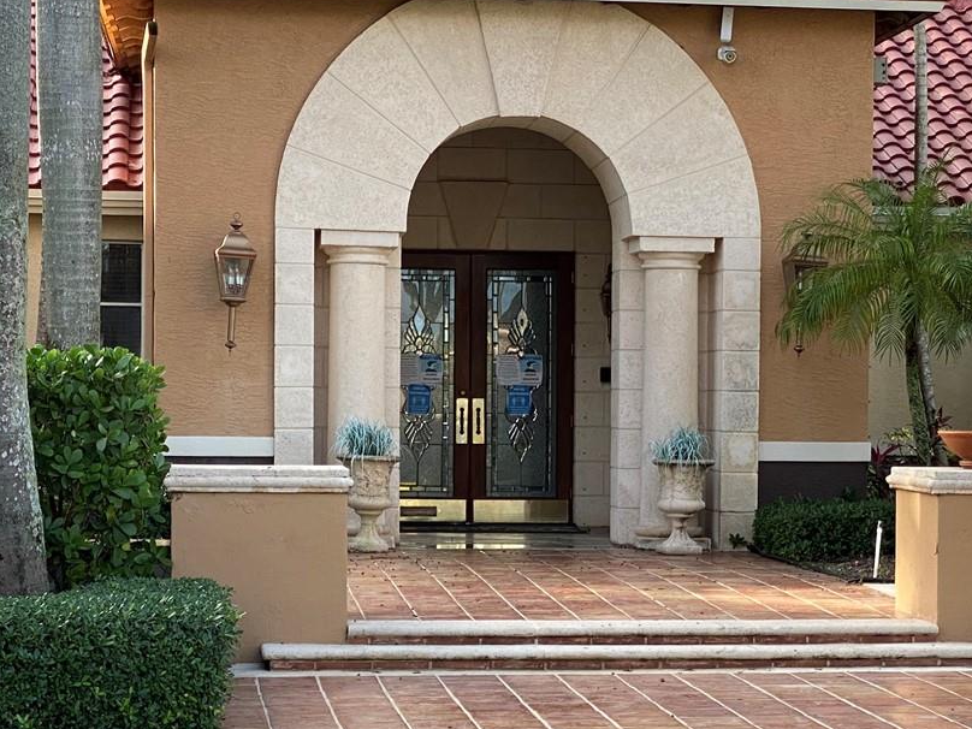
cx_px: 629
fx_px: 2892
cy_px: 552
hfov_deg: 19.0
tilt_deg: -2.6
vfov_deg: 14.3
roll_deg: -0.8
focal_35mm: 103
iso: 20
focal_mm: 6
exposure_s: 1/233
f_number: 2
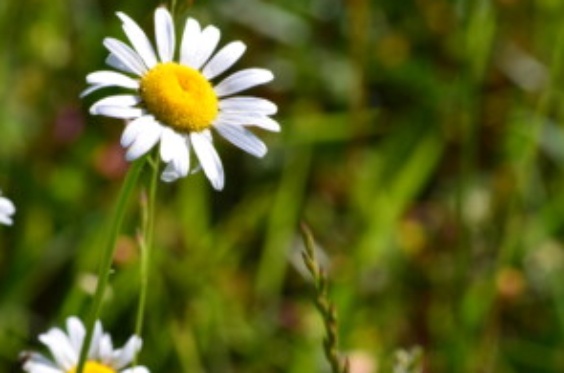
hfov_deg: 4.5
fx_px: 7203
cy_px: 230
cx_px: 183
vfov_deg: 3.0
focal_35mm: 461
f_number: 10
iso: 200
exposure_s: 1/250
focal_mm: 200
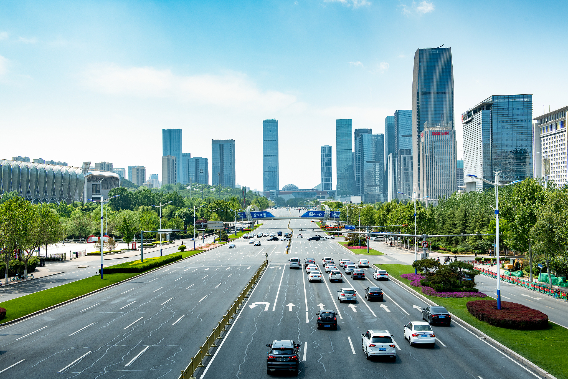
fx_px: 663
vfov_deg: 31.9
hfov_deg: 46.4
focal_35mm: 42
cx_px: 284
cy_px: 190
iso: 64
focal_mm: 42
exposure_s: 1/200
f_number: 10
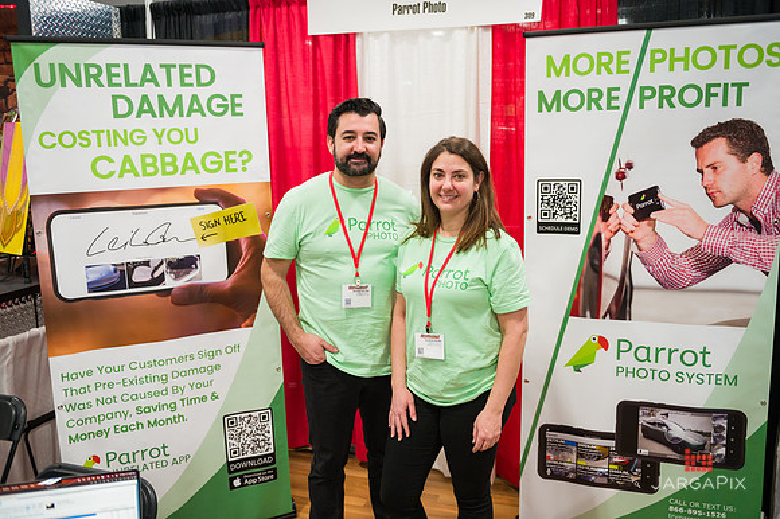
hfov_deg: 58.7
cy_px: 260
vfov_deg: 41.1
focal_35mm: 32
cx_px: 390
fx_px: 693
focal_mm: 32
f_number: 3.2
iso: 3200
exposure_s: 1/400
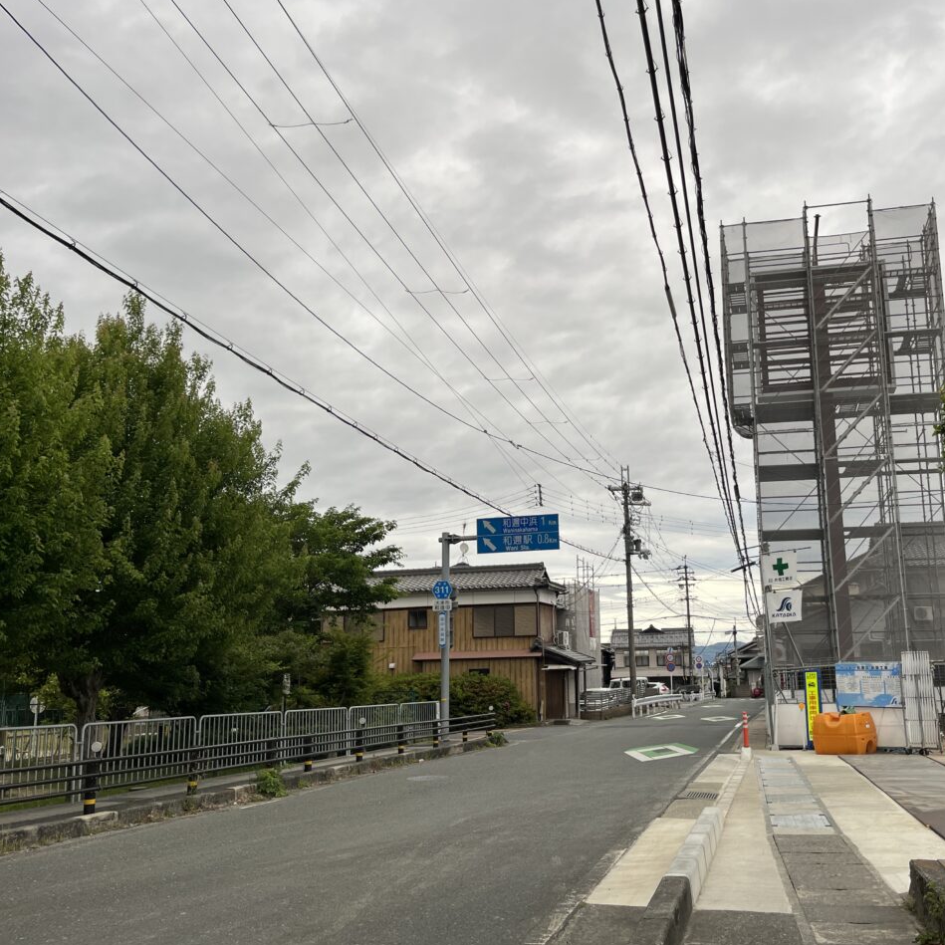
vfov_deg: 52.5
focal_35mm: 31
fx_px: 957
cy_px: 473
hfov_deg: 52.1
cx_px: 574
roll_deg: +0.0
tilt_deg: +15.8
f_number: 1.6
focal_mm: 5.1
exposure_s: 1/459
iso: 50
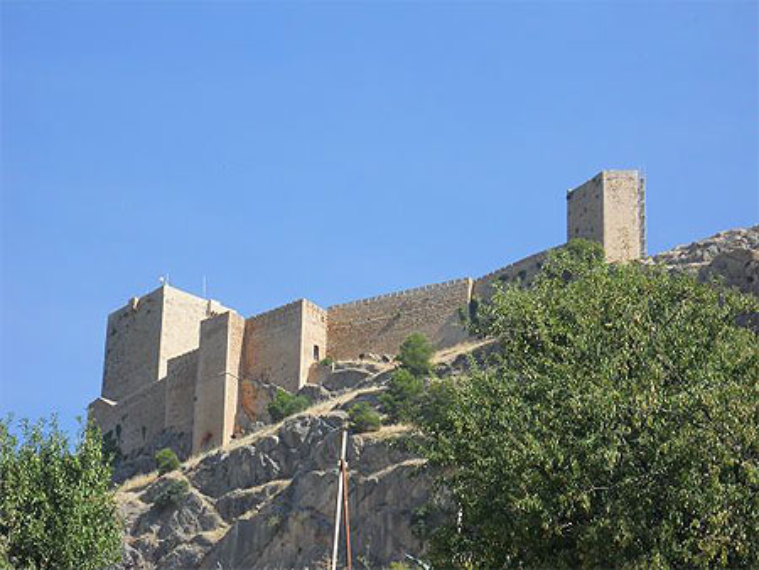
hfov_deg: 14.1
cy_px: 285
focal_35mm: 140
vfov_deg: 10.6
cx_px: 380
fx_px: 3071
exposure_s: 1/500
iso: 200
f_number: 6.6
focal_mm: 25
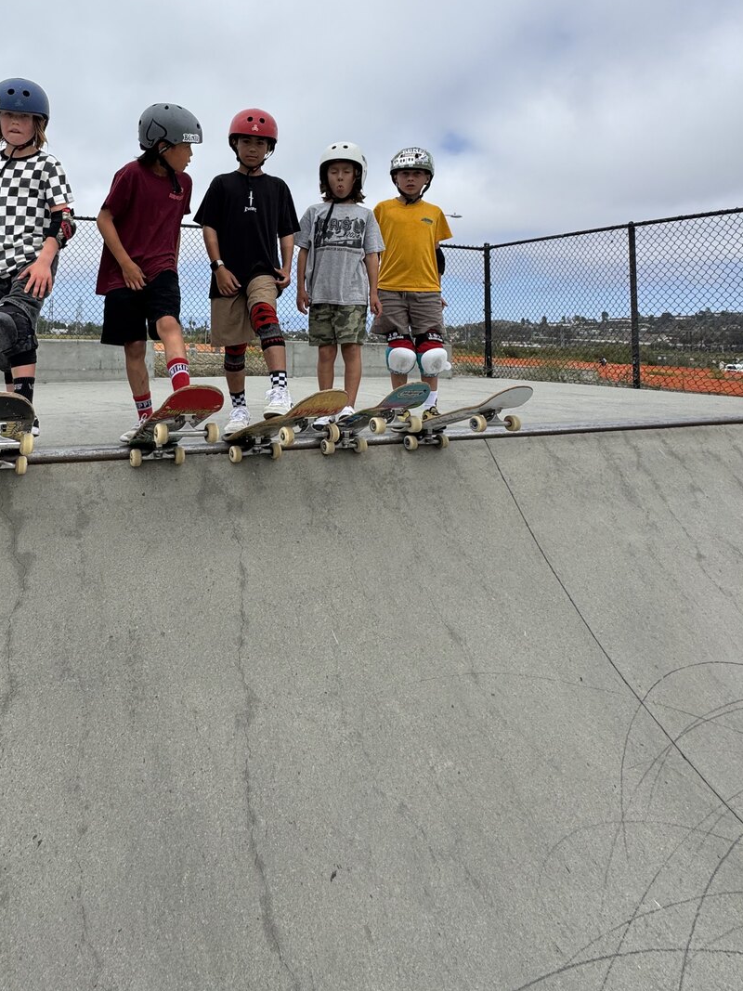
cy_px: 273
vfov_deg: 74.5
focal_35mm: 21
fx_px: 601
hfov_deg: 61.3
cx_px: 227
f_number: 2.2
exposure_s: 1/2208
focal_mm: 2.22
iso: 50
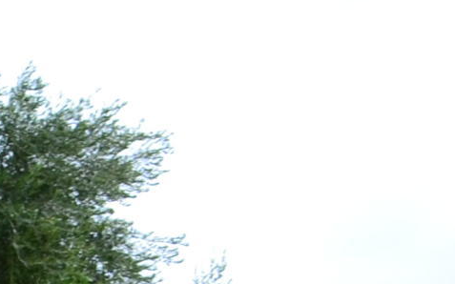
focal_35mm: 173
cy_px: 917
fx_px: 2145
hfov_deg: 9.9
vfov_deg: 6.7
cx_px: -795
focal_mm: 18
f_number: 10
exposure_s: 1/320
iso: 400
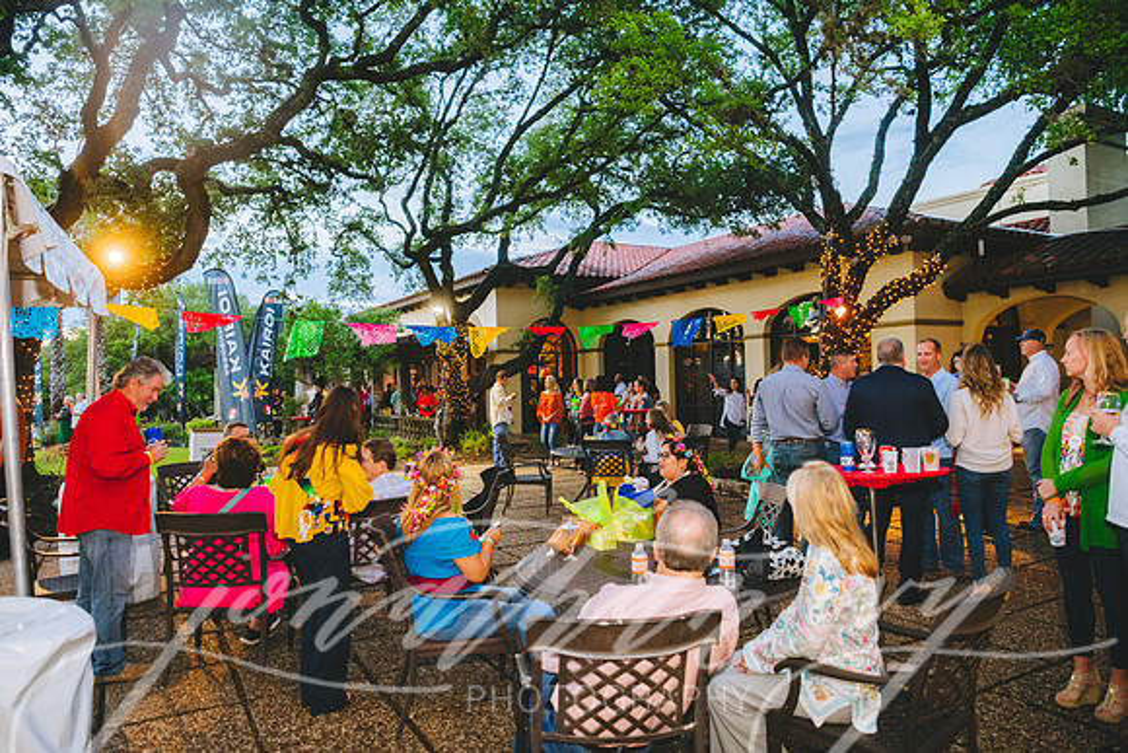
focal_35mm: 24
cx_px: 564
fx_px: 752
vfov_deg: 53.2
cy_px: 376
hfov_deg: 73.7
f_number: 3.5
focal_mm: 24
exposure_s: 1/100
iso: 800
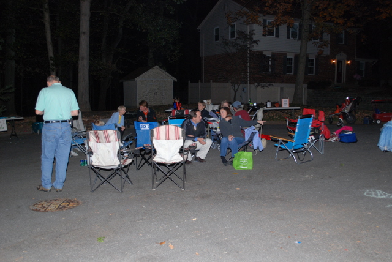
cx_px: 196
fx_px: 392
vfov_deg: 36.9
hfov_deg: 53.1
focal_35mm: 36
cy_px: 131
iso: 400
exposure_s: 1/60
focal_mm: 24
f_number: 4.2
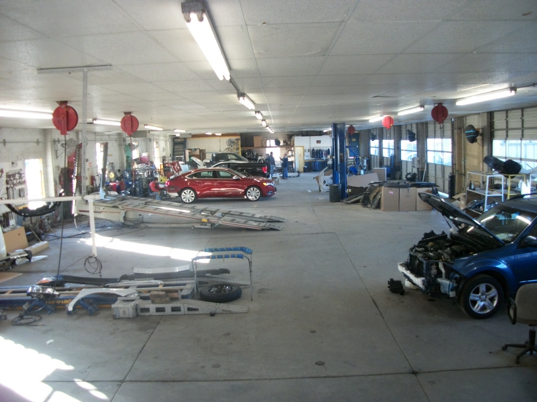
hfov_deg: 56.8
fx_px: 496
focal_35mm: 32
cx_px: 268
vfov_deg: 44.2
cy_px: 201
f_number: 2.9
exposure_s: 1/30
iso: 160
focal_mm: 5.7
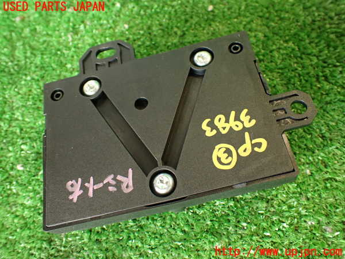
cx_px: 172
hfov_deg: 56.8
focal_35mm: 32
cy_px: 130
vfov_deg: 44.2
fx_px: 319
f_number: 2.4
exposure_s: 1/30
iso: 320
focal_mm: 5.79
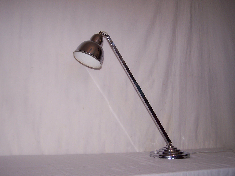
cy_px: 88
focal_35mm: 38
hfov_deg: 49.0
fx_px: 258
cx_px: 118
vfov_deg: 37.7
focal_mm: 6.3
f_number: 2.8
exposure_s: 1/60
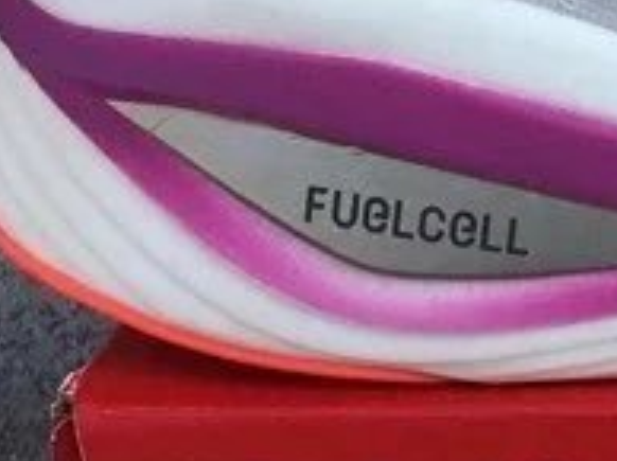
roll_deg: -0.4
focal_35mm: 144
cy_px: 278
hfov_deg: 13.0
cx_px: 913
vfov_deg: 10.3
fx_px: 2564
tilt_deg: -19.1
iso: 25
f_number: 2.4
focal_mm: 3.3
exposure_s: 1/673
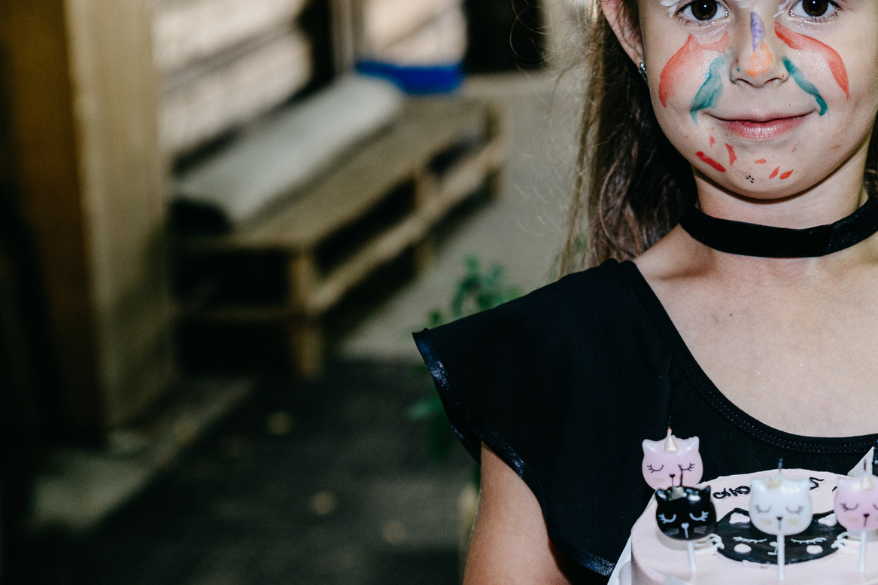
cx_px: 691
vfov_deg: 13.0
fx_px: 2560
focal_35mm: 105
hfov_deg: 19.3
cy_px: 240
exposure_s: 1/160
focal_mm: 46
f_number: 3.5
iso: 320
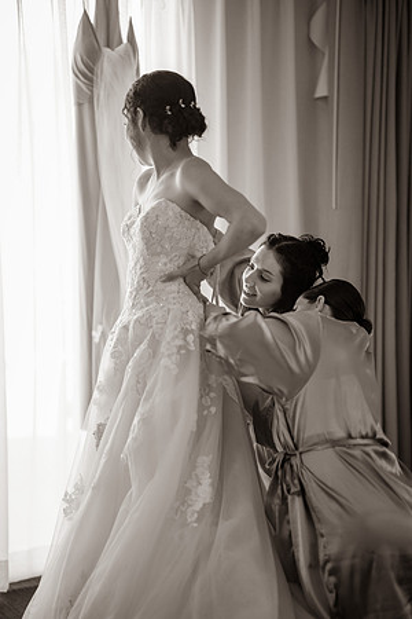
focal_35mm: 85
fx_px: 1459
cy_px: 310
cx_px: 206
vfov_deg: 23.9
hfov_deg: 16.1
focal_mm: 85
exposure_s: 1/200
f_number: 1.4
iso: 640
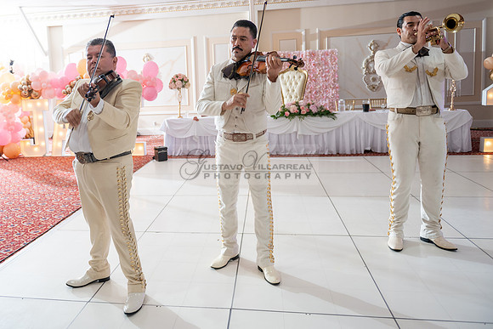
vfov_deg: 44.6
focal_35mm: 29
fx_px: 398
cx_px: 195
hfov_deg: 62.9
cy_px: 130
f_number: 2.8
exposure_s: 1/100
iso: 400
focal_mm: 24
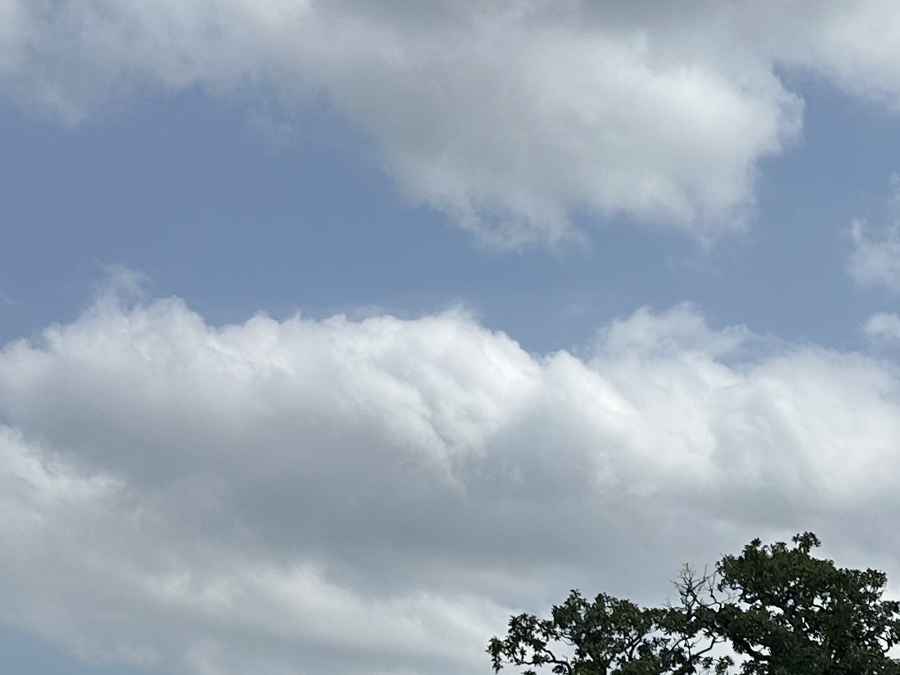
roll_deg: -2.9
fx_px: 2288
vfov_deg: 16.4
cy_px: 674
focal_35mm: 88
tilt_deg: +11.2
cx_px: 783
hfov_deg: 21.8
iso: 80
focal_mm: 6.86
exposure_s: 1/12048
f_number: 1.78
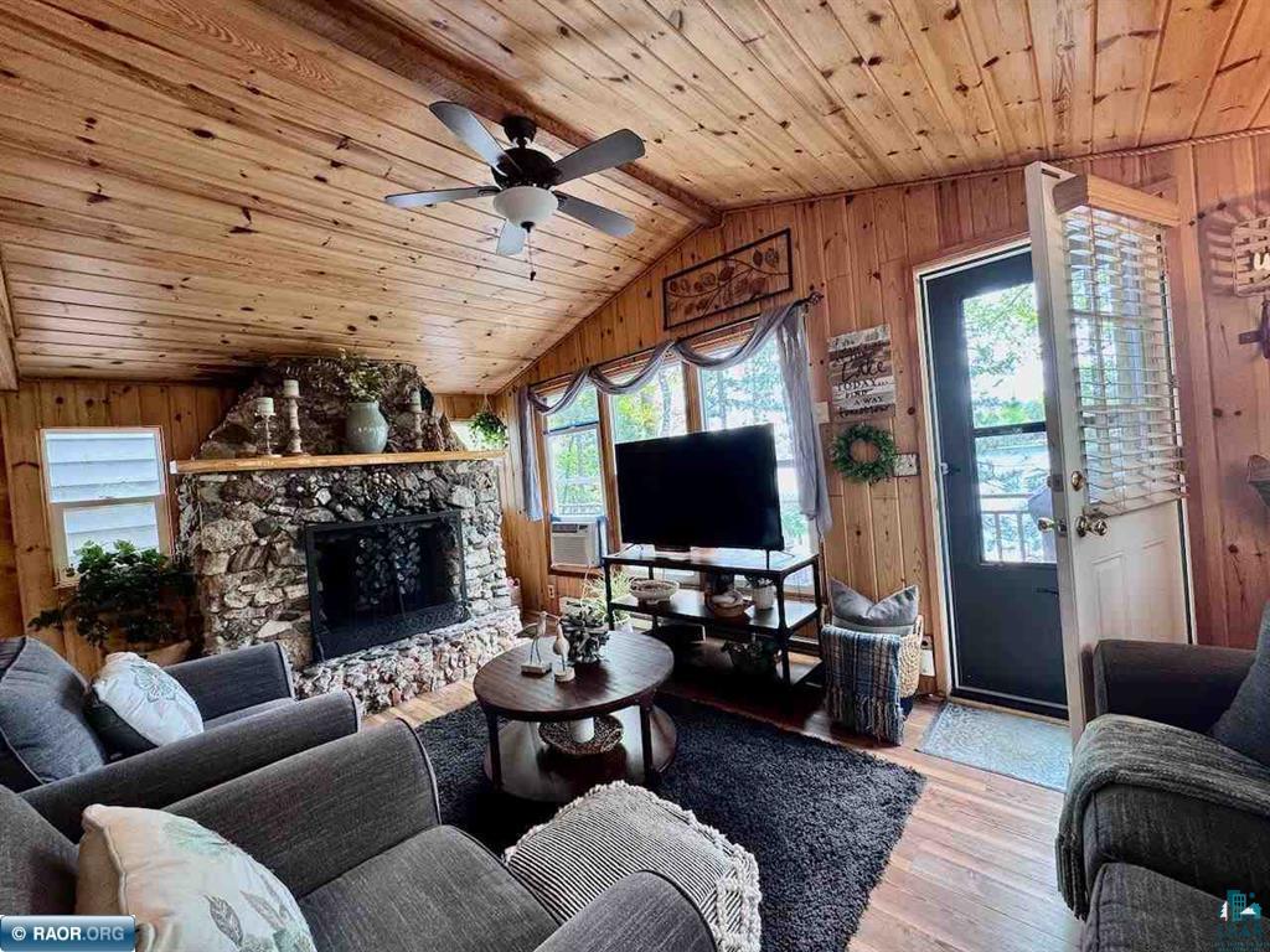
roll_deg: +5.1
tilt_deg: -1.9
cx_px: 635
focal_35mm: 14
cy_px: 476
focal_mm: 2.22
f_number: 2.2
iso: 200
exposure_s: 1/60
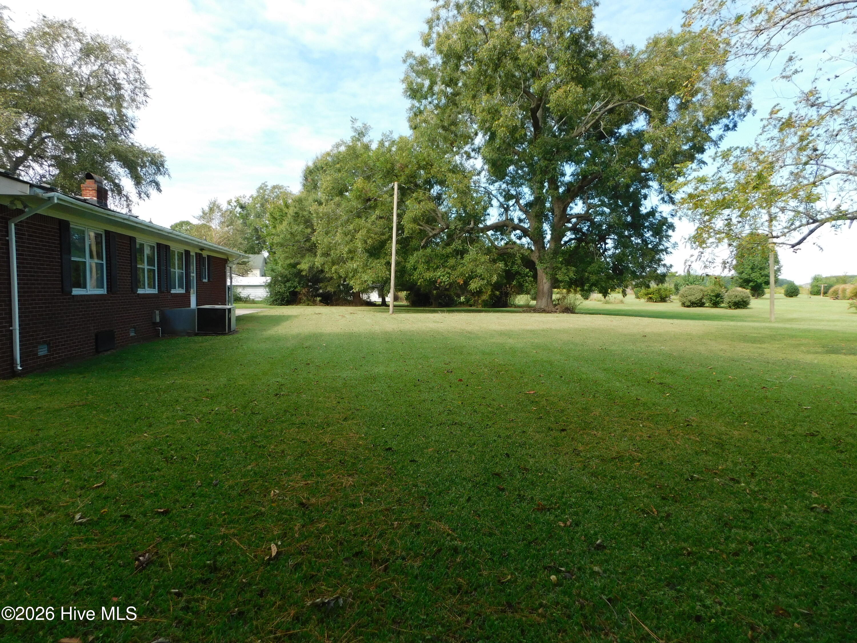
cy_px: 322
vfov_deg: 58.9
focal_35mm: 23
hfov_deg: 73.9
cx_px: 428
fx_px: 569
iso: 125
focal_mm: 4
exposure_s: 1/500
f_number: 3
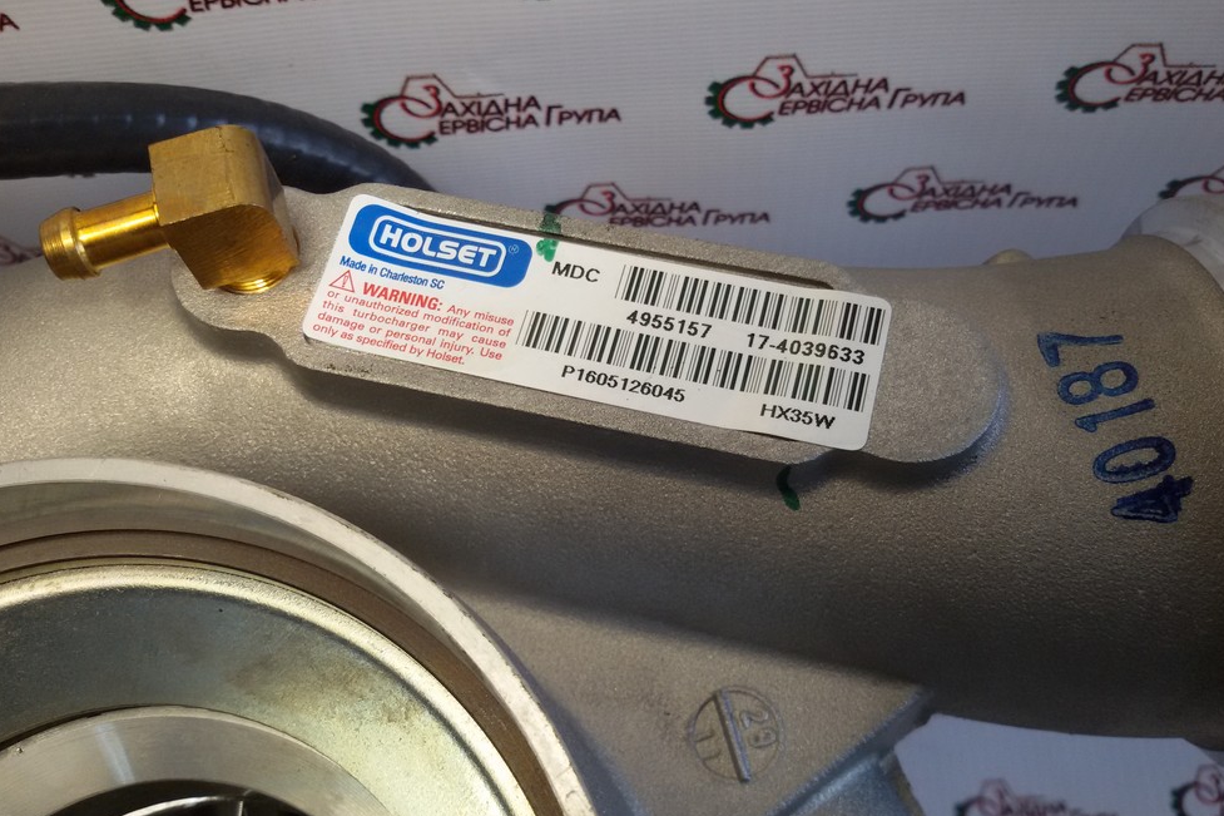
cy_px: 429
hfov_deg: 57.2
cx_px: 621
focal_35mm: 33
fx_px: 1122
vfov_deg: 39.9
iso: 64
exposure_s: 1/100
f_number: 2.4
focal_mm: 2.93
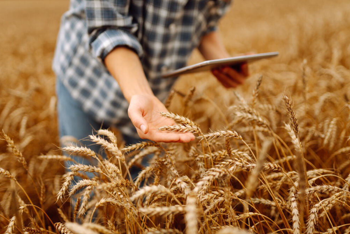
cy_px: 116
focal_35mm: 36
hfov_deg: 53.1
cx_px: 173
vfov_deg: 36.9
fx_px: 350
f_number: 1.4
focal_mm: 35
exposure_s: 1/1000
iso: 200
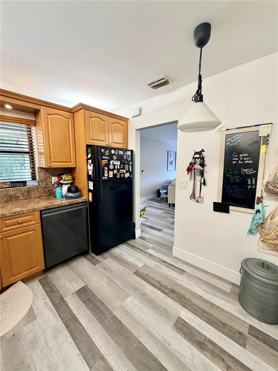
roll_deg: -0.6
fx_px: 150
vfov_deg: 102.1
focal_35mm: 14
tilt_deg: -8.2
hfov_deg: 85.7
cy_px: 186
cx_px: 139
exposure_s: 1/60
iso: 160
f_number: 2.2
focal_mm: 2.22
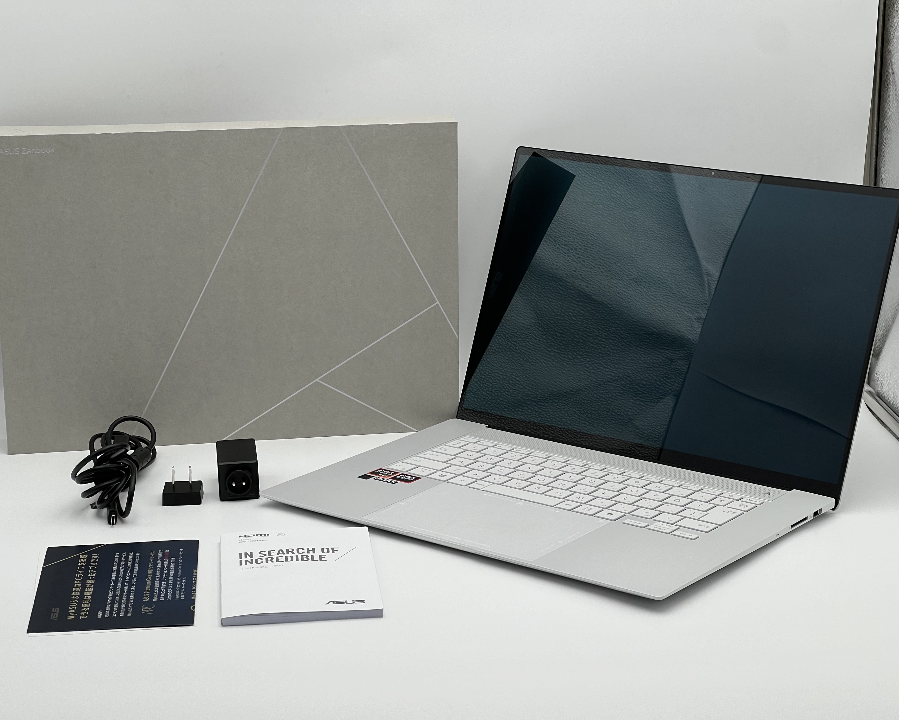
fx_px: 2155
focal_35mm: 81
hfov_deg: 23.6
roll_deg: +0.4
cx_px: 449
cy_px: 363
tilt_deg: -14.4
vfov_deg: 18.9
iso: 32
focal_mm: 9
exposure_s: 1/131
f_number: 2.8
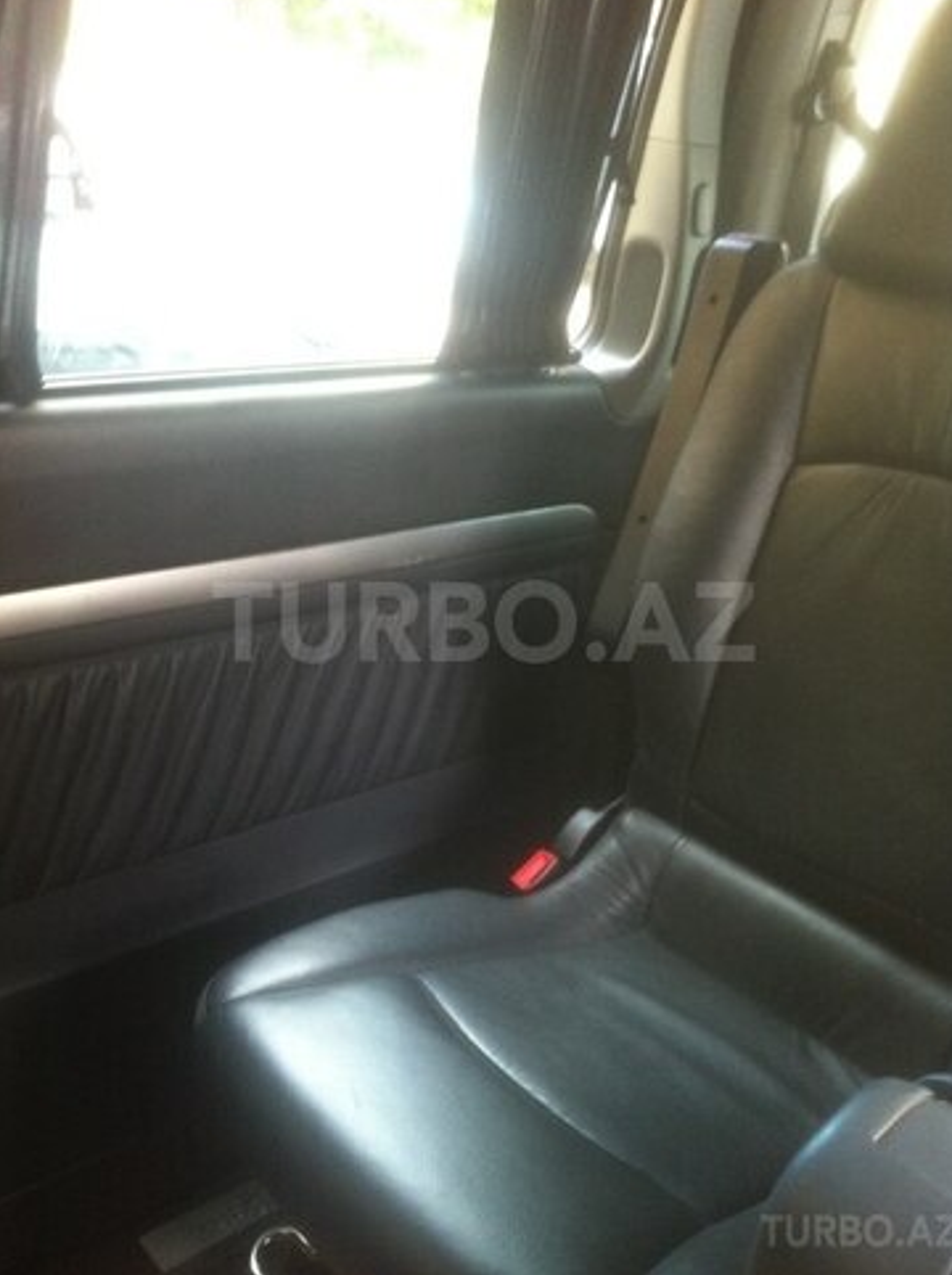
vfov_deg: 51.4
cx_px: 484
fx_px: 1324
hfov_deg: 39.6
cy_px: 622
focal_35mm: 36
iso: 160
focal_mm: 3.85
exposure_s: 1/15
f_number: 2.8
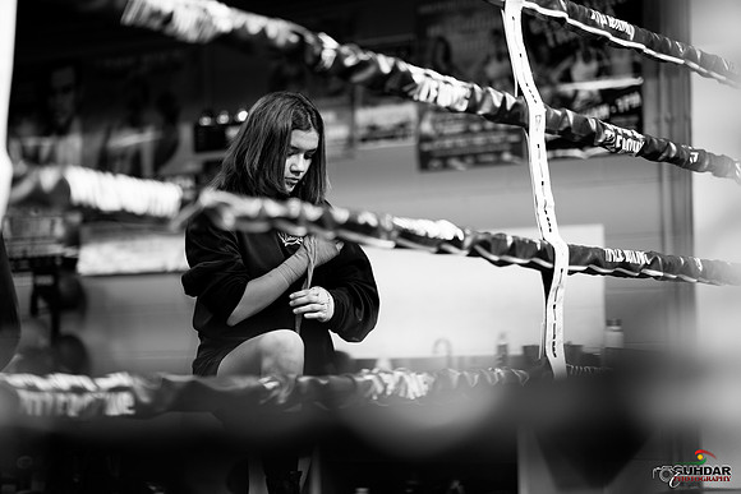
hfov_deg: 23.9
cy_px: 247
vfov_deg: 16.1
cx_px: 370
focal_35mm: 85
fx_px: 1750
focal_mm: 85
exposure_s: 1/250
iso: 400
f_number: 1.4
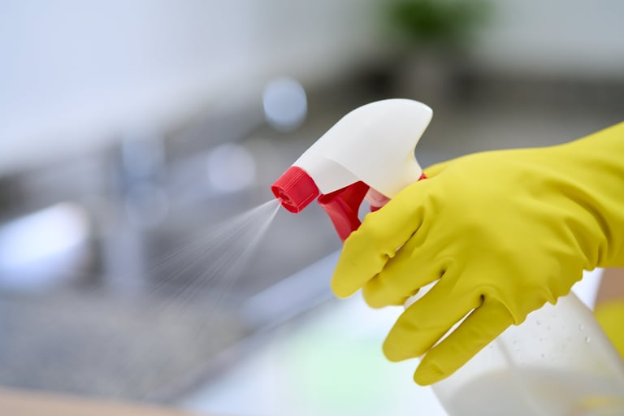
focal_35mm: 85
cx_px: 312
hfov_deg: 23.9
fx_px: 1473
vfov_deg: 16.1
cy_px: 208
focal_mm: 85
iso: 640
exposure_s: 1/80
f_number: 2.8
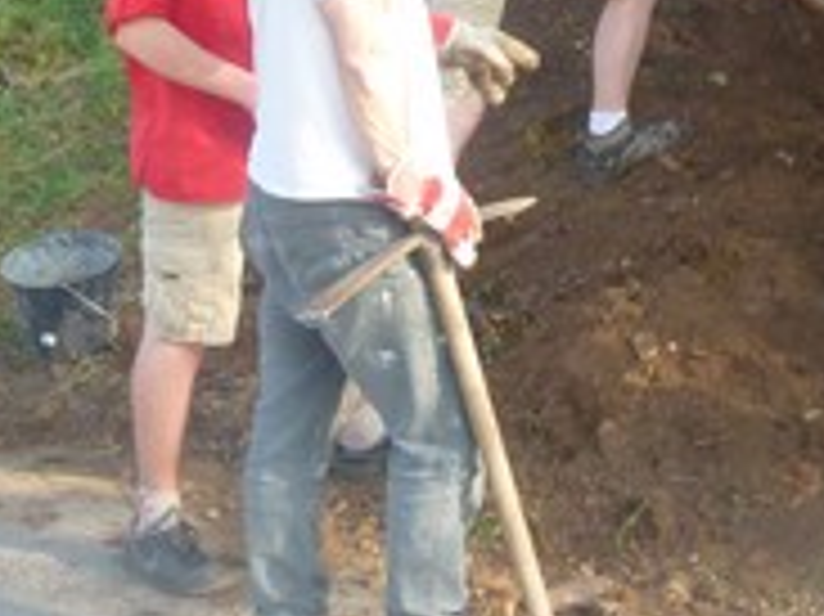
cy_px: -130
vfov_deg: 16.8
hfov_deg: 22.6
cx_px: 770
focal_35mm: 84
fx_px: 1998
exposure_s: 1/125
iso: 100
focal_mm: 4.3
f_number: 3.5
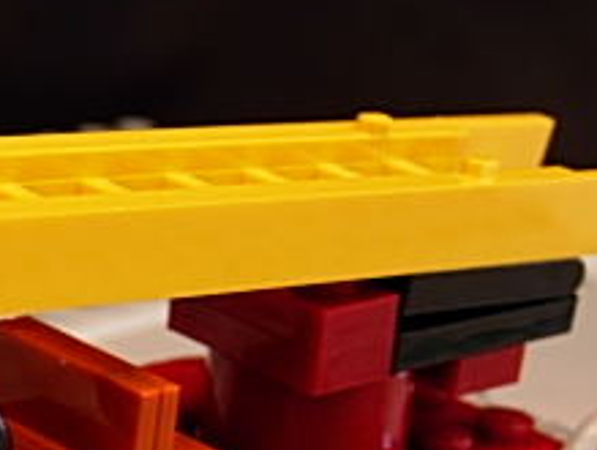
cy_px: 600
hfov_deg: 13.8
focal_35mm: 140
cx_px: -22
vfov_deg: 10.4
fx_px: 2418
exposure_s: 1/7.3
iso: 50
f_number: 3.1
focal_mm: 10.1
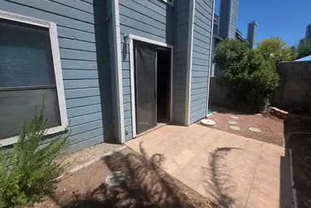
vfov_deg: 81.2
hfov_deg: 104.2
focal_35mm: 14
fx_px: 121
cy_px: 97
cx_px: 156
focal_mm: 2.2
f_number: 1.9
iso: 40
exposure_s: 1/2321
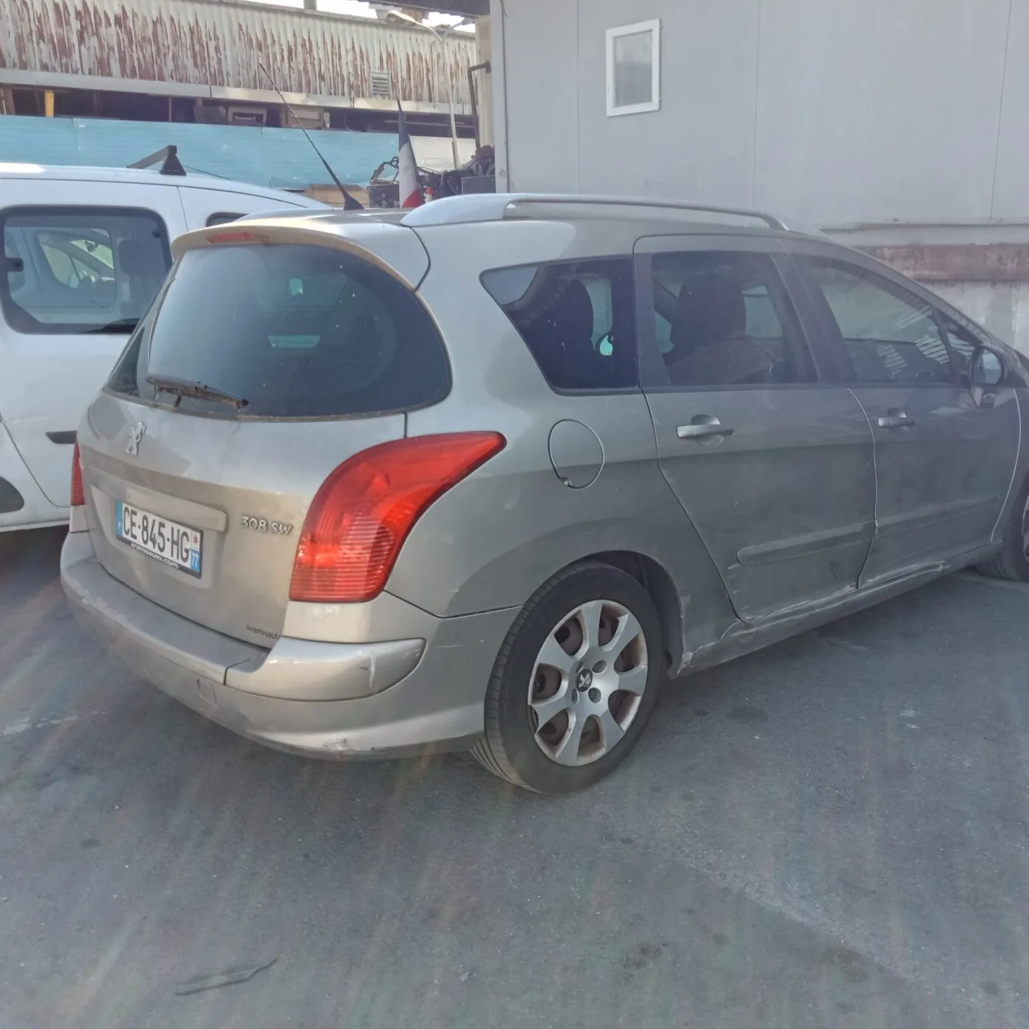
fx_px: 1143
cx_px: 554
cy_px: 525
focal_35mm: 34
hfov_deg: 48.4
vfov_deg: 48.4
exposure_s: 1/100
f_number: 2.2
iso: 128
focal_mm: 3.46
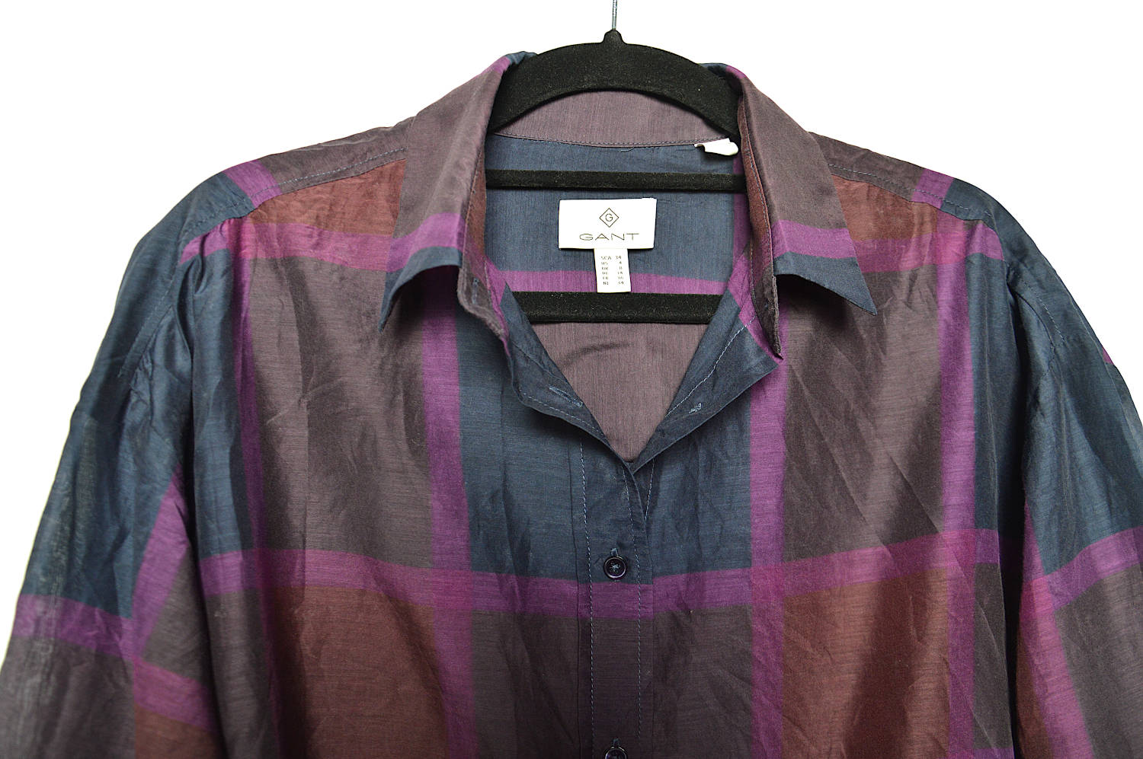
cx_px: 572
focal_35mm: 27
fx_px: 856
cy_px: 380
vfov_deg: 47.8
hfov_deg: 67.4
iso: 400
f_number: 3.5
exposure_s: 1/30
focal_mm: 18
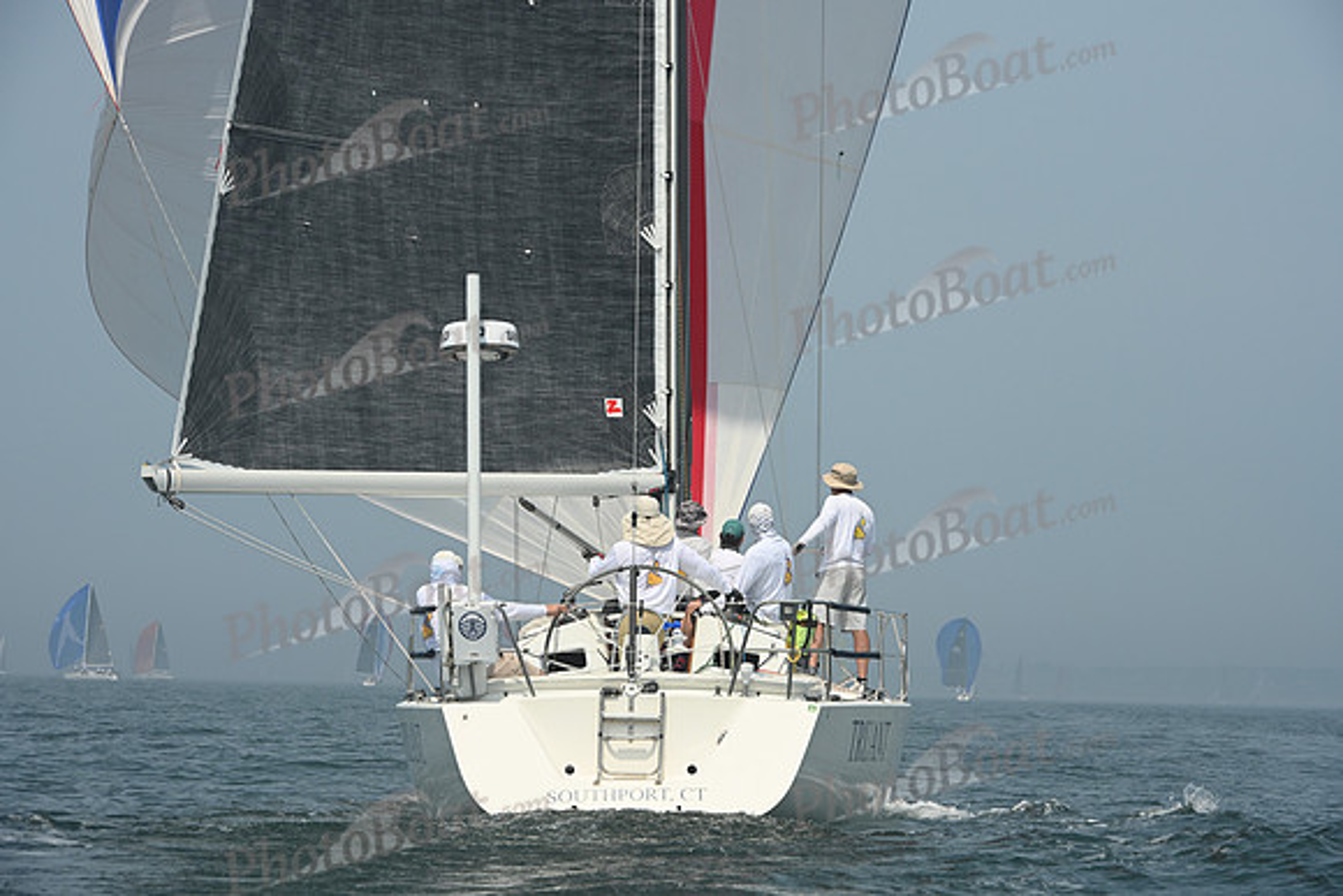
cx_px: 672
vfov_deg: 10.6
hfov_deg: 15.8
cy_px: 448
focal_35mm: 130
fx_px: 4851
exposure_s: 1/1250
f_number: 10
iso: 320
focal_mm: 130
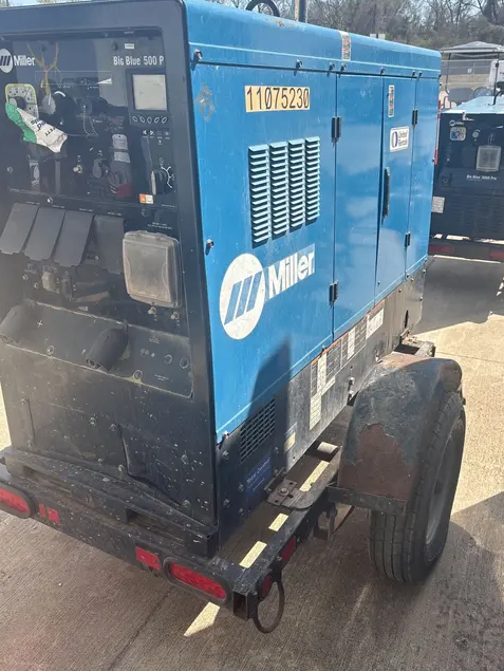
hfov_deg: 46.7
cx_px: 283
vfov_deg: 59.9
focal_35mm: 30
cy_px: 322
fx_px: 582
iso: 50
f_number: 1.6
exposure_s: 1/1812
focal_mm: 5.96
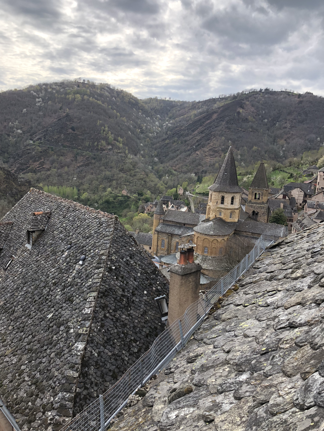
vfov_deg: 63.4
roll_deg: -3.7
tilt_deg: -11.5
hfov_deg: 49.7
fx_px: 349
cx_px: 162
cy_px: 216
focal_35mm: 28
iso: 20
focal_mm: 4
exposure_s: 1/706
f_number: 1.8
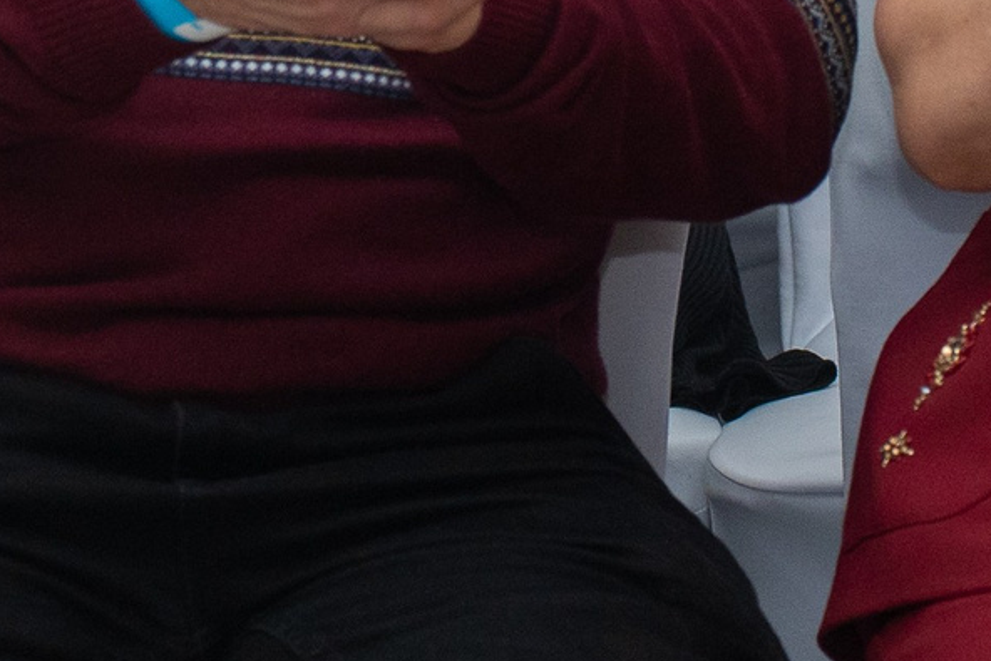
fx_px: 7269
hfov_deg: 7.8
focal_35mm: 264
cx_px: 75
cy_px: -351
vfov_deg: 5.2
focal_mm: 51
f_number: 3.2
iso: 1250
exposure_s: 1/160
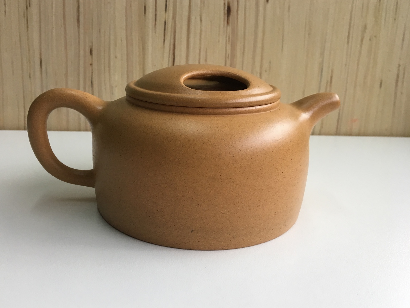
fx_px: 379
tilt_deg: -18.1
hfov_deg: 56.7
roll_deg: -2.0
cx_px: 186
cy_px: 157
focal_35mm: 32
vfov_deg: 44.2
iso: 40
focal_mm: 4.15
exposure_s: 1/33
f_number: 2.2
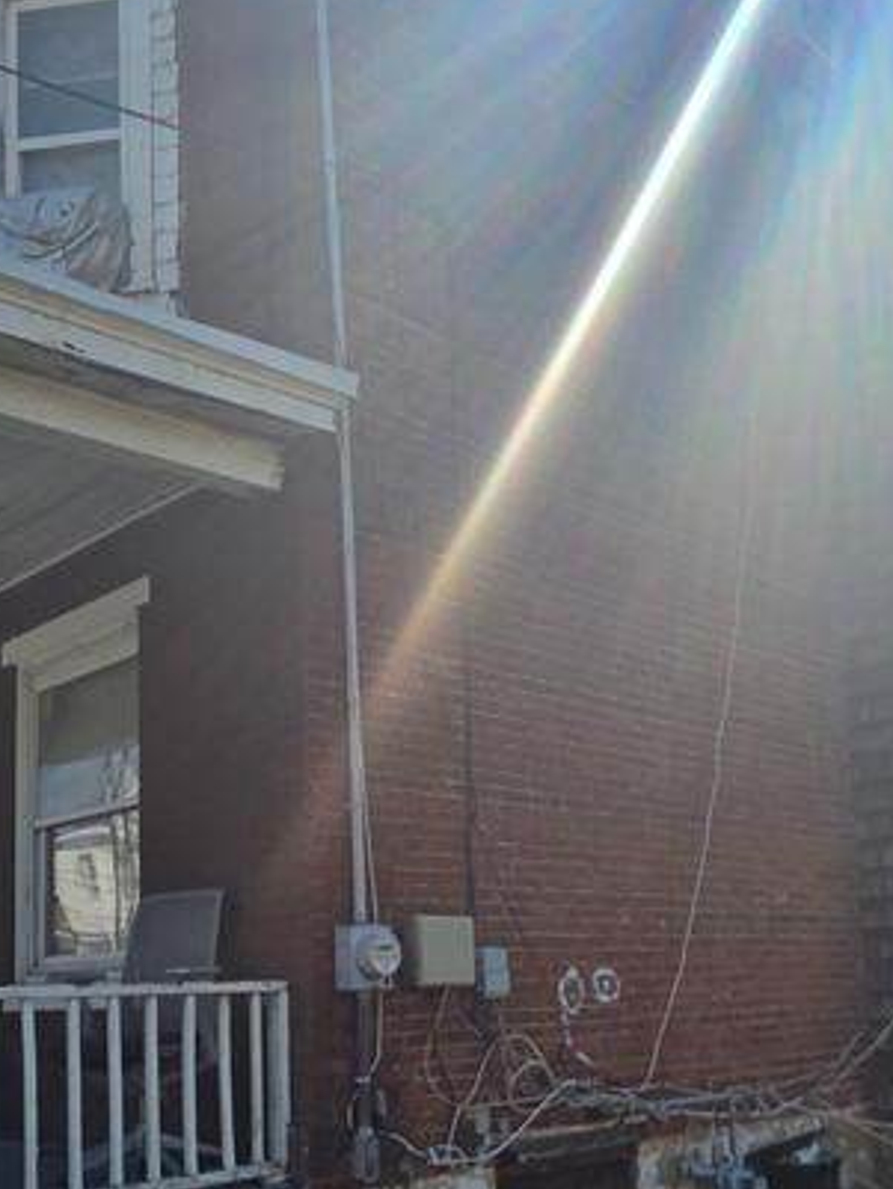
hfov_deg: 40.7
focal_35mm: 35
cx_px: 442
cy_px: 851
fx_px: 1203
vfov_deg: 51.0
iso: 40
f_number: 1.9
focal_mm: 2.2
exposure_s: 1/3873
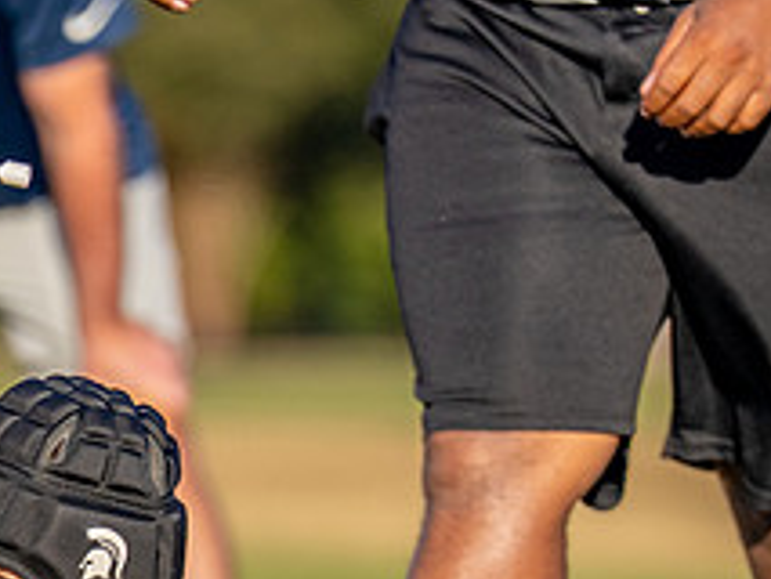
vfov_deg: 1.7
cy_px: 728
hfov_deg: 2.2
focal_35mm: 884
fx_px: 19700
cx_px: -125
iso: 200
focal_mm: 200
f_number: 2.8
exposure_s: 1/3200
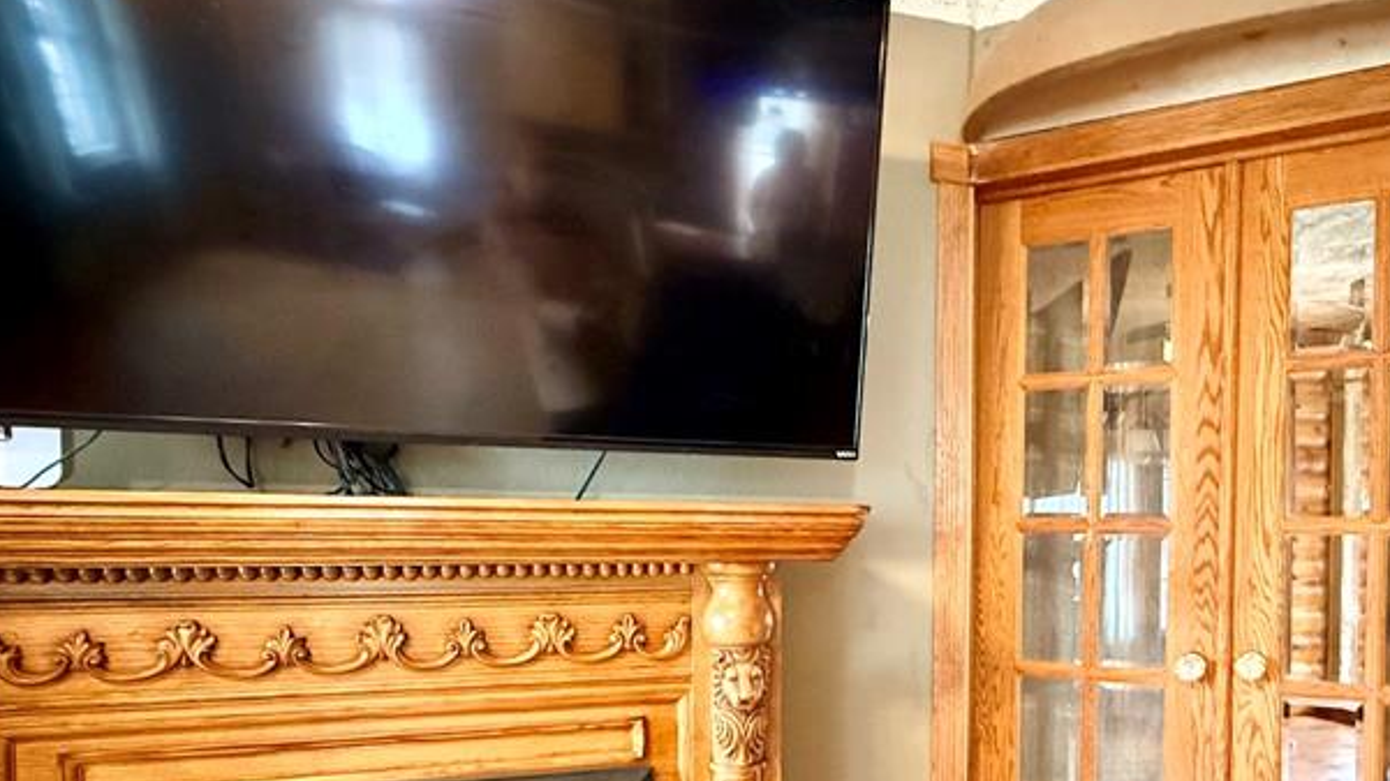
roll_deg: +0.0
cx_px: 941
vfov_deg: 43.3
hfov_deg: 69.6
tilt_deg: -1.5
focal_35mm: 26
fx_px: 958
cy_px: 559
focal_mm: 2.22
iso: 1600
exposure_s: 1/40
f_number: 2.2
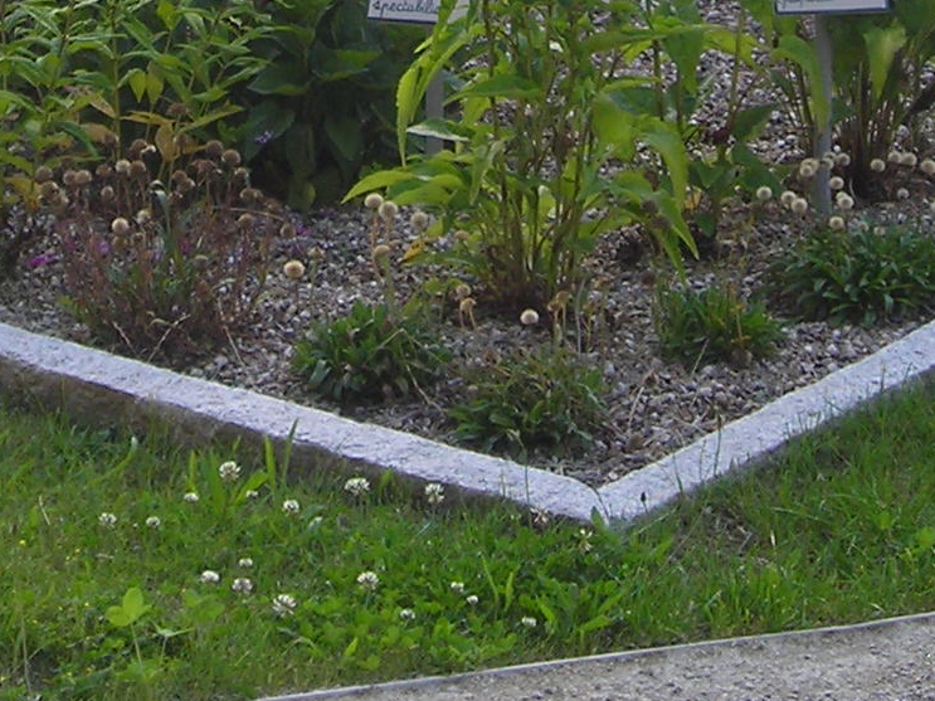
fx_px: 3889
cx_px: 247
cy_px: -522
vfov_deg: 9.8
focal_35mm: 144
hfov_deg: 13.7
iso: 50
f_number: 3.2
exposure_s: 1/176
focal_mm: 6.3
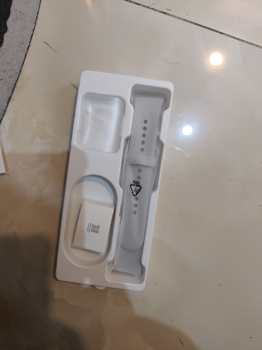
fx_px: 232
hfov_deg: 58.9
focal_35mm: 23
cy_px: 175
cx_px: 131
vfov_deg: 73.9
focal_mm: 8.67
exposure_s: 1/50
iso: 800
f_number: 1.8
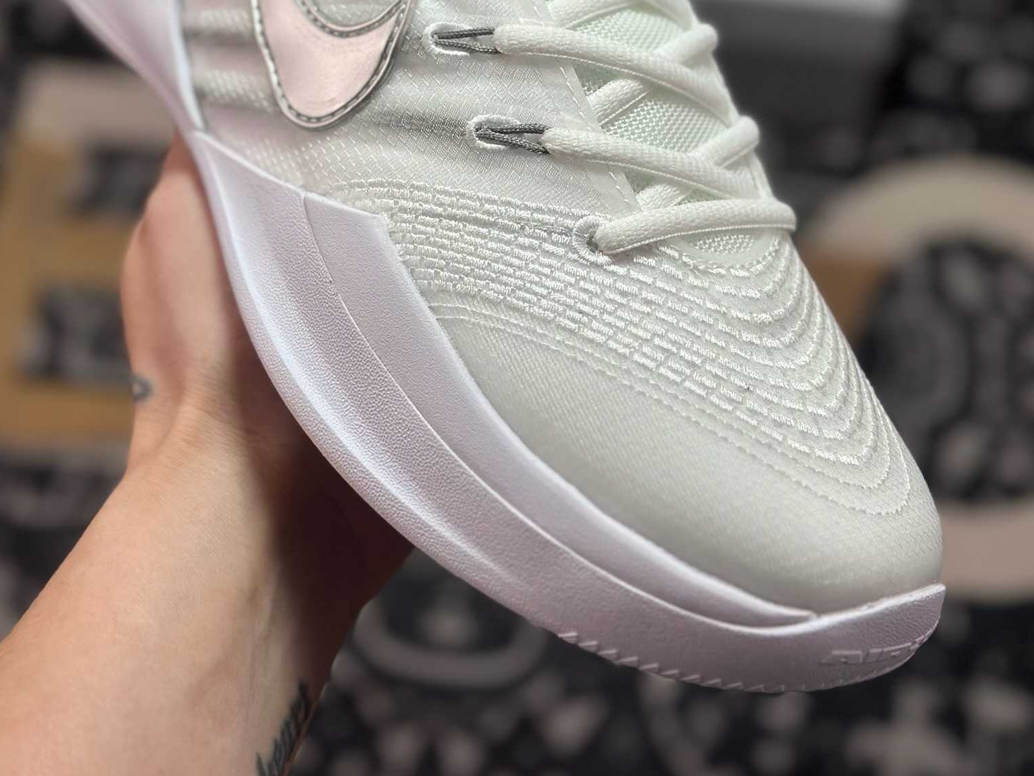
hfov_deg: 29.8
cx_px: 511
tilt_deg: -58.0
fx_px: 1942
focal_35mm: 65
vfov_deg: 22.2
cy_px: 129
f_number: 1.78
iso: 80
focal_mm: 6.86
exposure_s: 1/2252
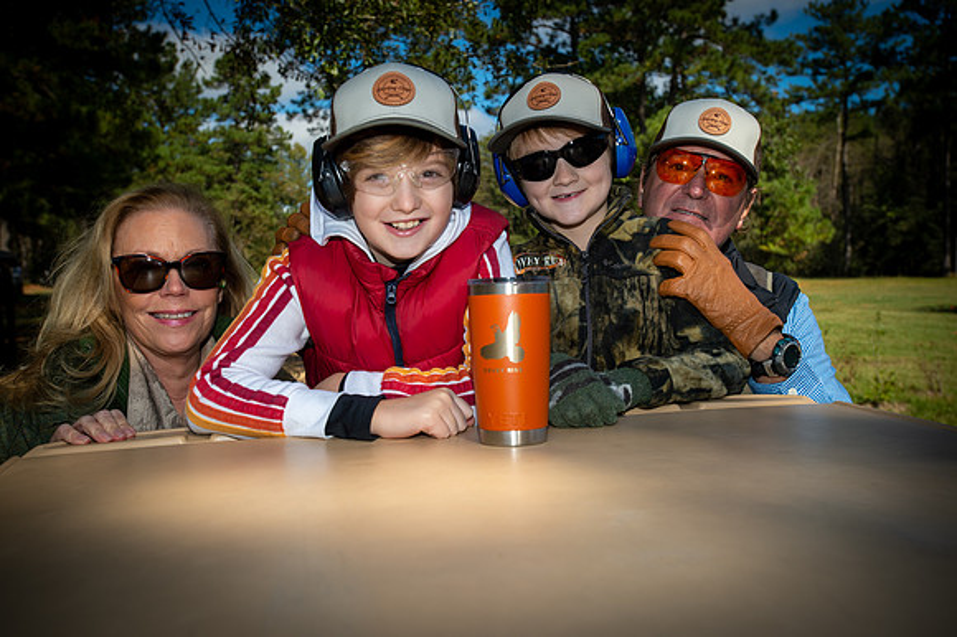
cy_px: 318
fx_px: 930
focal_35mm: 35
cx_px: 478
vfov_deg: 37.8
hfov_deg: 54.5
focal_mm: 35
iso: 80
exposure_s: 1/250
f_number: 6.3
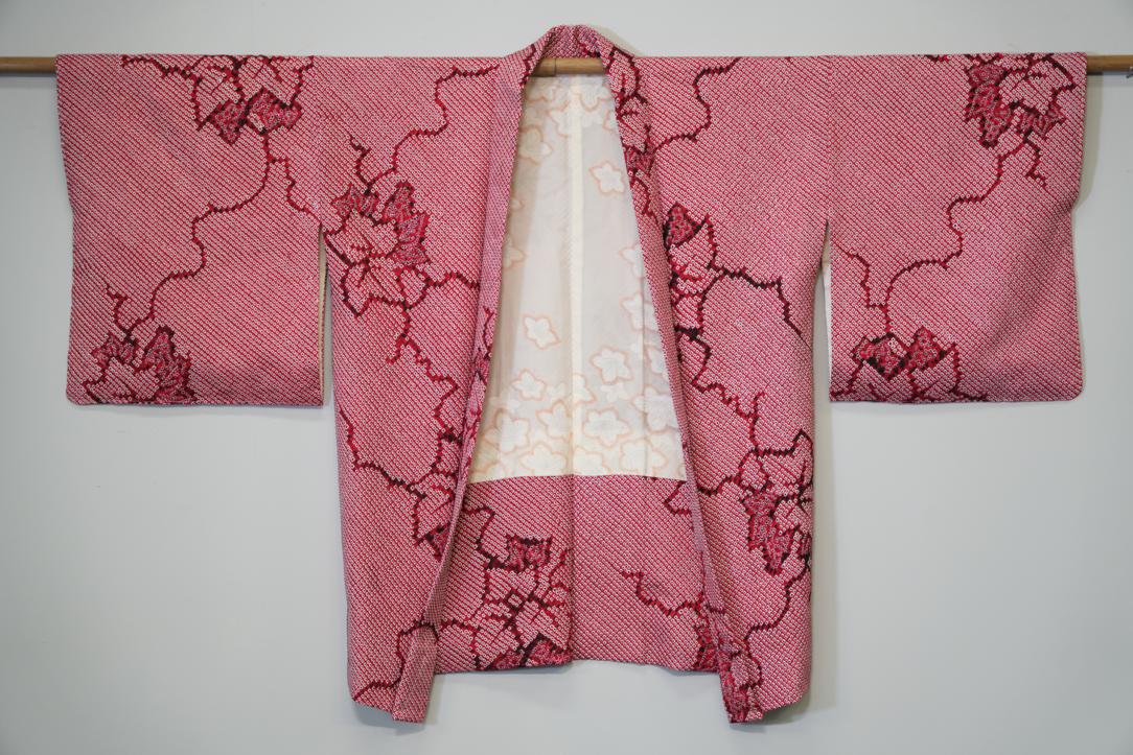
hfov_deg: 23.4
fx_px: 2738
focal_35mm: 87
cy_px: 378
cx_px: 566
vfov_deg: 15.7
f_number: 4
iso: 800
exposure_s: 1/100
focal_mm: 87
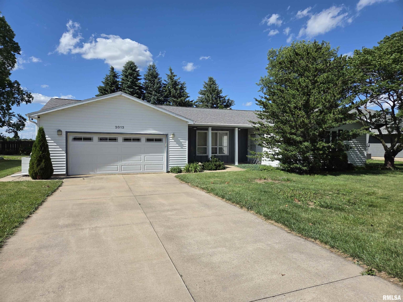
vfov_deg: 58.9
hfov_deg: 73.9
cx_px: 202
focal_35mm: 23
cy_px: 151
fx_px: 268
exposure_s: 1/6839
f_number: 1.8
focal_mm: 5.4
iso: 80
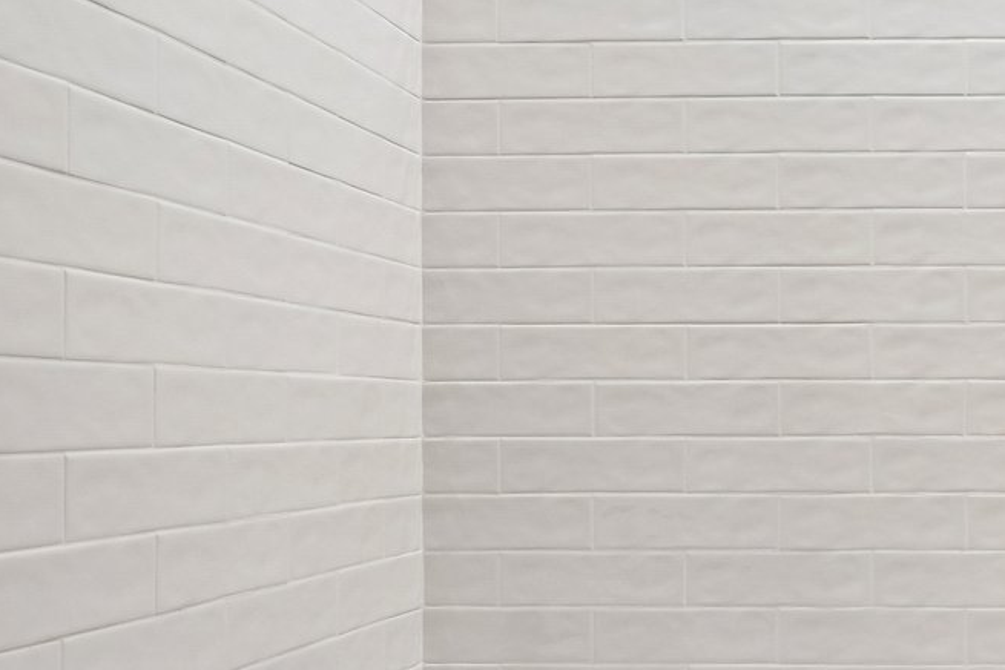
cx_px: 974
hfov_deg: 36.2
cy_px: 404
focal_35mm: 50
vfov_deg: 26.9
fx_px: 1396
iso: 800
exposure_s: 1/25
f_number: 8
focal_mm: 16
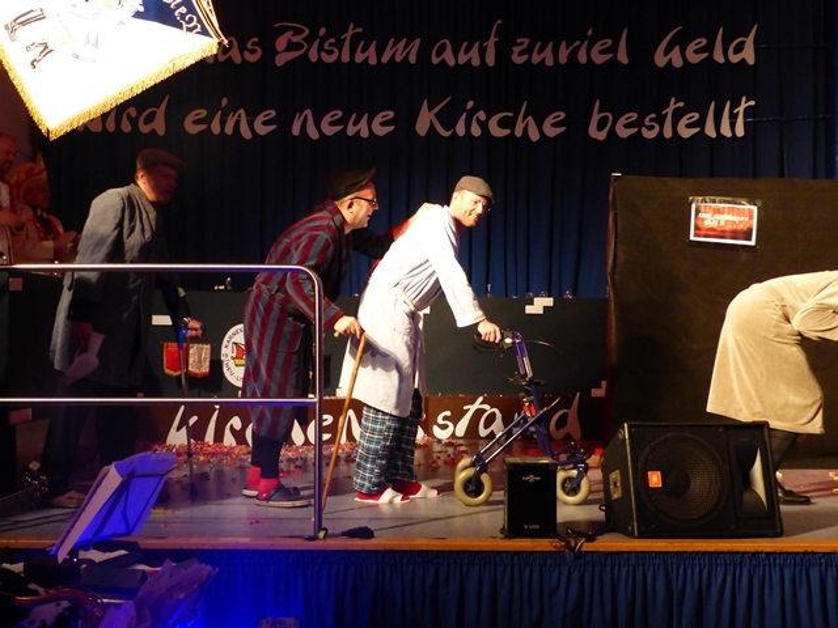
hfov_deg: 42.1
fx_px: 1089
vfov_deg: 32.2
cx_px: 419
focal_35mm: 45
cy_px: 314
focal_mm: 8.1
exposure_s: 1/60
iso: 640
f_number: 2.8
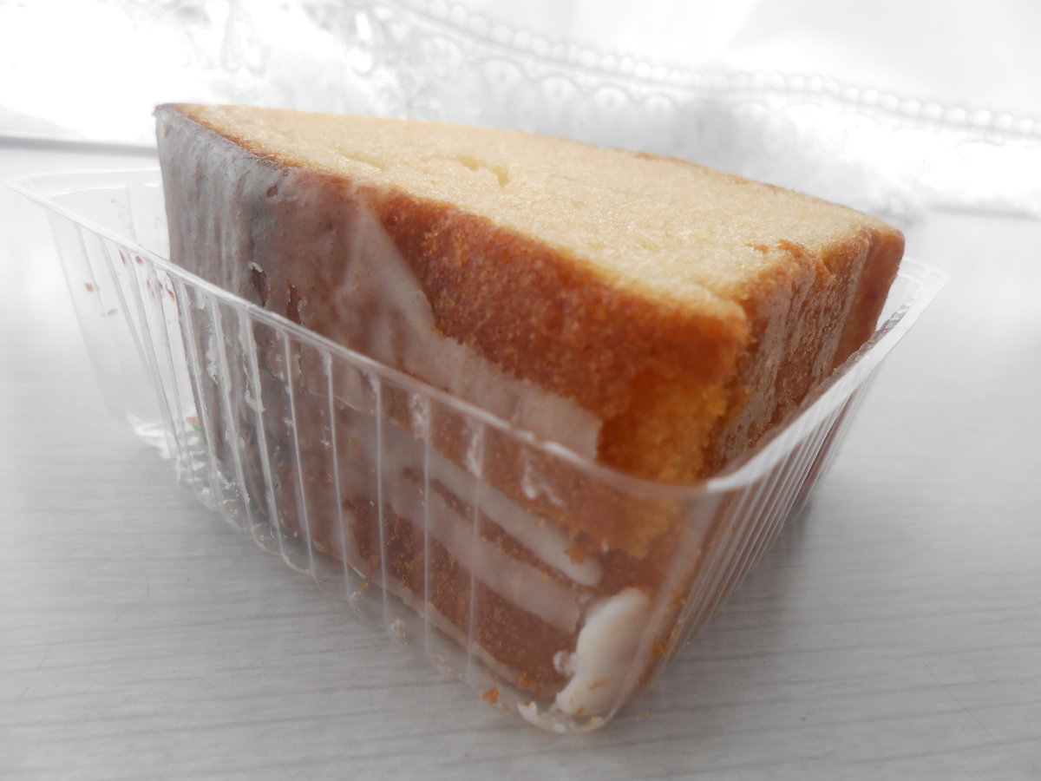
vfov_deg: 53.1
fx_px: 782
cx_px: 520
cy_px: 390
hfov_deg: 67.3
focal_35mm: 26
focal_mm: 4.6
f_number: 3.5
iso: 80
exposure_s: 1/50
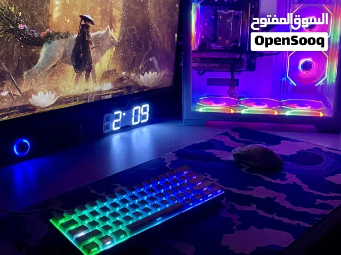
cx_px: 170
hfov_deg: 67.3
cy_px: 128
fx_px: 256
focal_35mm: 26
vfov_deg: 53.1
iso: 500
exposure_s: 1/25
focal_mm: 4.25
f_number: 1.8
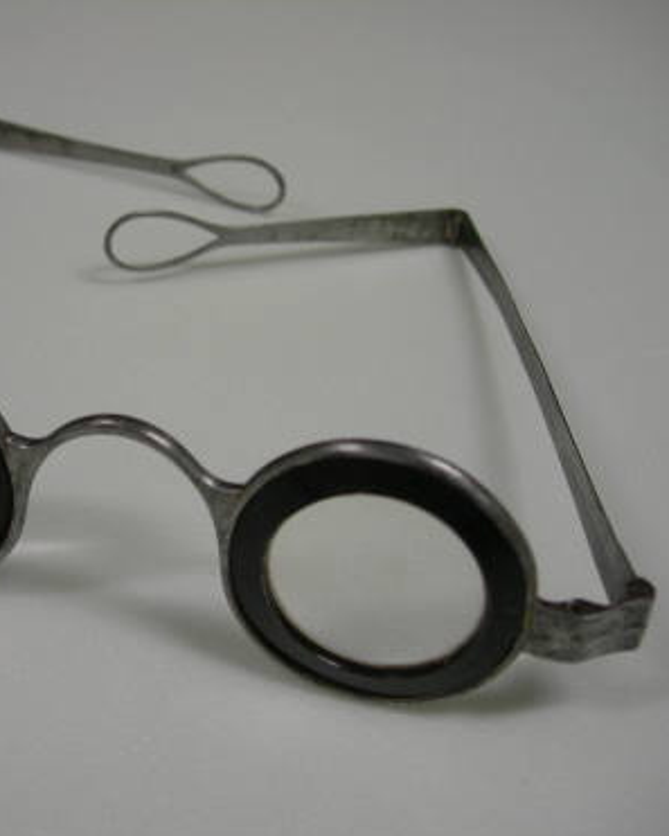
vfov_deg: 37.3
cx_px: 178
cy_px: 420
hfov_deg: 29.8
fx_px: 1237
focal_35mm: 50
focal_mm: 7.8
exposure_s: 1/9.3
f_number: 2.8
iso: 50
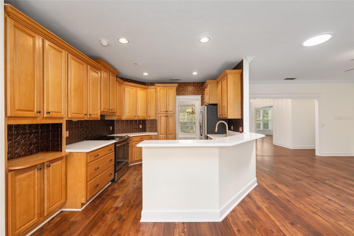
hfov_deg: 104.3
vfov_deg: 81.2
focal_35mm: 14
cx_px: 177
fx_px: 138
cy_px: 118
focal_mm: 14
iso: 200
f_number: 7.1
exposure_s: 1/2
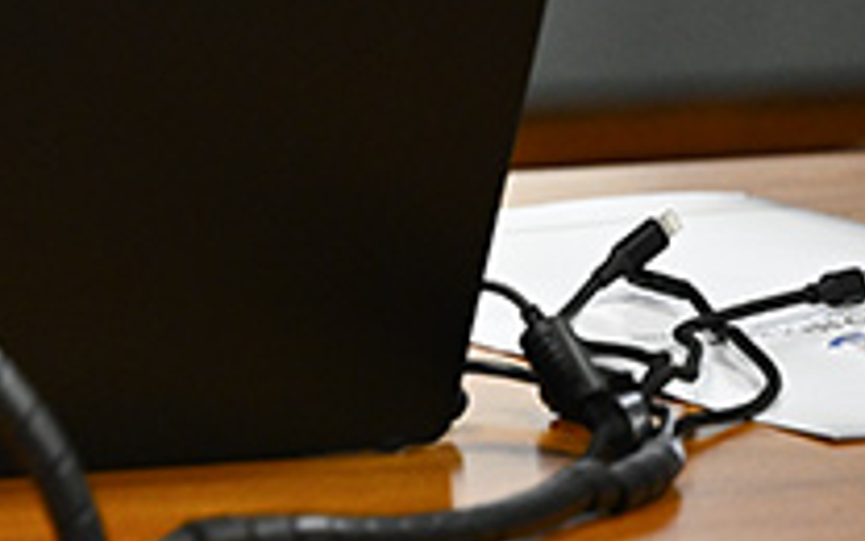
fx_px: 15370
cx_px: -915
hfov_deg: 3.2
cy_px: -603
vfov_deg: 2.0
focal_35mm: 652
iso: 1600
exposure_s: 1/160
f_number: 2.8
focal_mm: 155
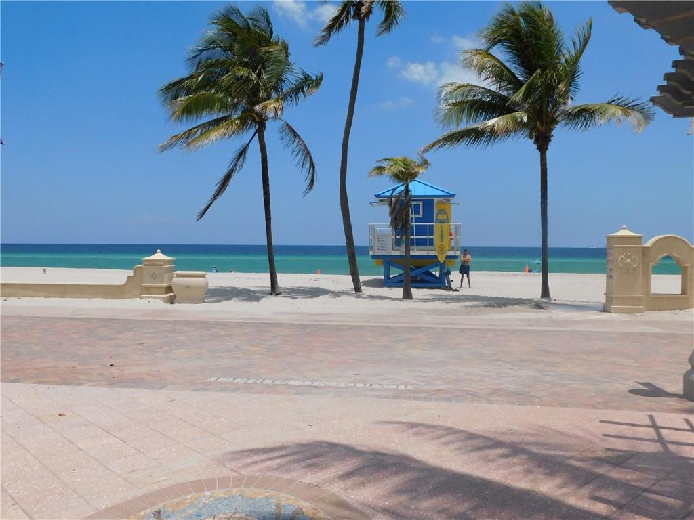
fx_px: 601
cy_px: 260
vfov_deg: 46.8
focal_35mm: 30
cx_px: 347
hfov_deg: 60.0
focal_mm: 5.3
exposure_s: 1/800
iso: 125
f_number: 6.4
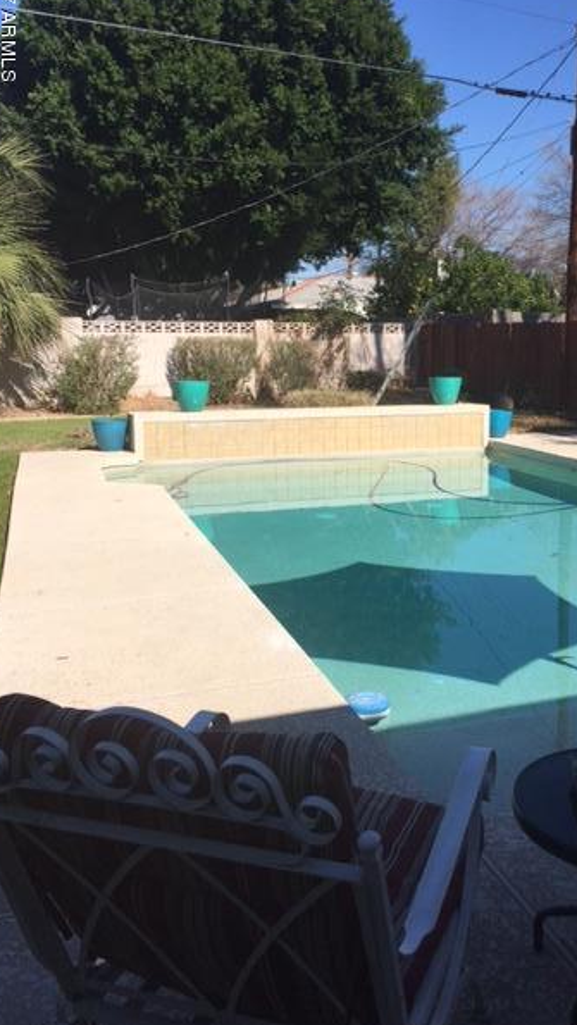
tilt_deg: -9.5
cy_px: 500
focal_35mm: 34
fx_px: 924
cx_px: 388
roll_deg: -0.2
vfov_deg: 58.0
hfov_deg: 34.3
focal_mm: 4.15
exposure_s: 1/2825
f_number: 2.2
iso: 32
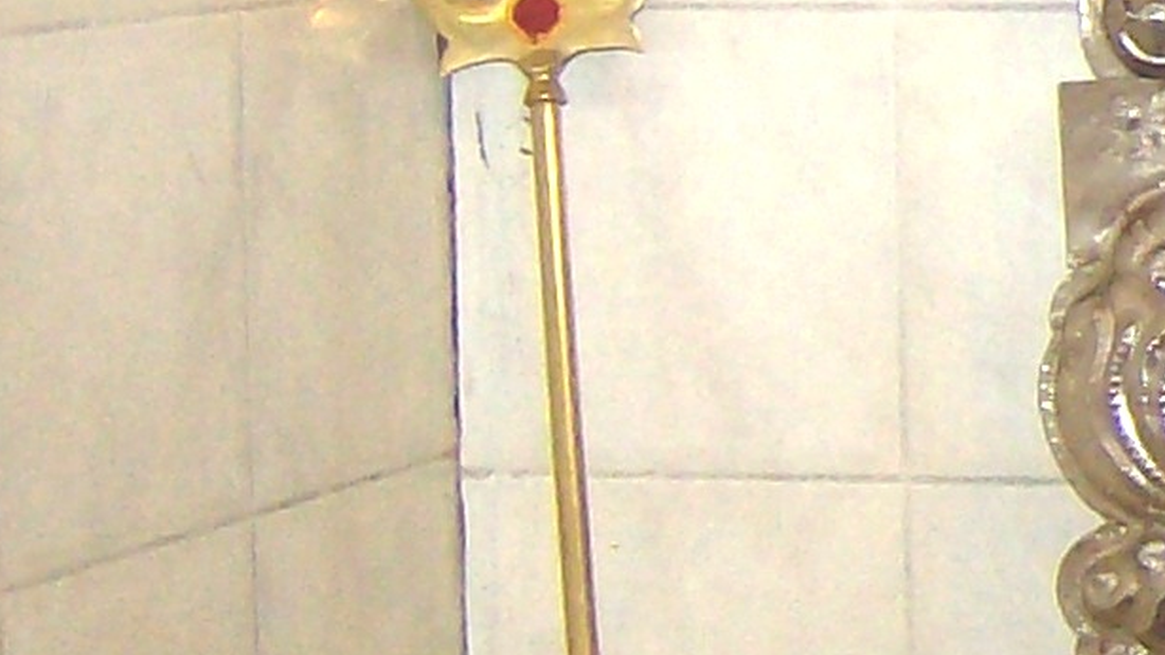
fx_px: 5066
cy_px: 27
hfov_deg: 11.7
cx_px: 2366
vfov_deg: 7.4
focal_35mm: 164
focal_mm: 6
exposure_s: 1/60
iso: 200
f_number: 2.8
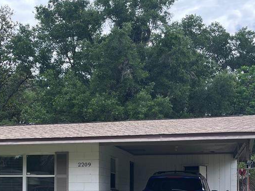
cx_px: 106
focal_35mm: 52
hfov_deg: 36.7
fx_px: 383
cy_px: 175
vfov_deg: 27.0
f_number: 1.6
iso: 32
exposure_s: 1/1208
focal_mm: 4.2
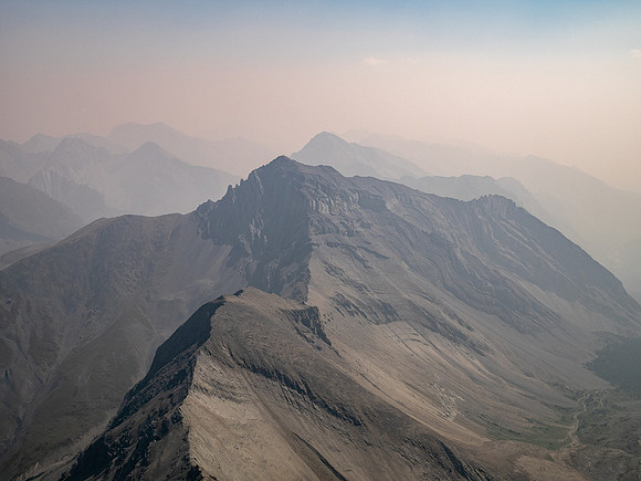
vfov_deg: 31.5
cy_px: 240
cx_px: 320
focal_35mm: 46
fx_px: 852
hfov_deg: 41.2
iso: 200
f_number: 8
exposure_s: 1/500
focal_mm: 23
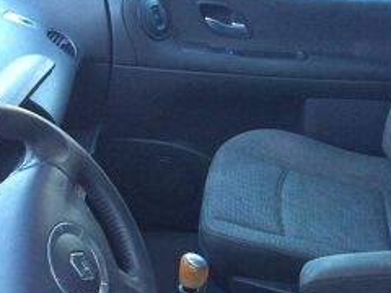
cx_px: 277
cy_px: 255
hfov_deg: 29.9
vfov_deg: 22.5
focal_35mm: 64
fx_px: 723
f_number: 2.4
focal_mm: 3.3
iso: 64
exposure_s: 1/25
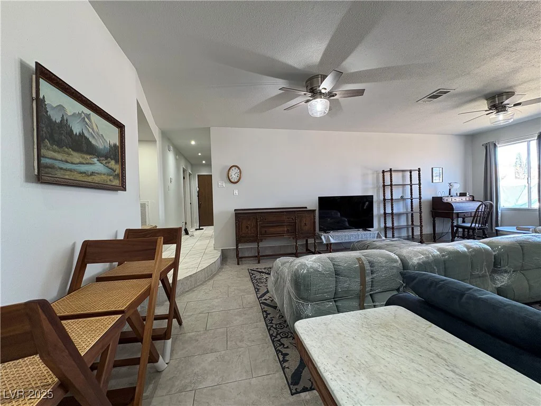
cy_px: 203
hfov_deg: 102.1
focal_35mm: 14
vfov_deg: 85.7
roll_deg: +2.0
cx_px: 270
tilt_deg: -0.3
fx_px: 219
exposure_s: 1/60
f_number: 2.2
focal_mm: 2.22
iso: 160
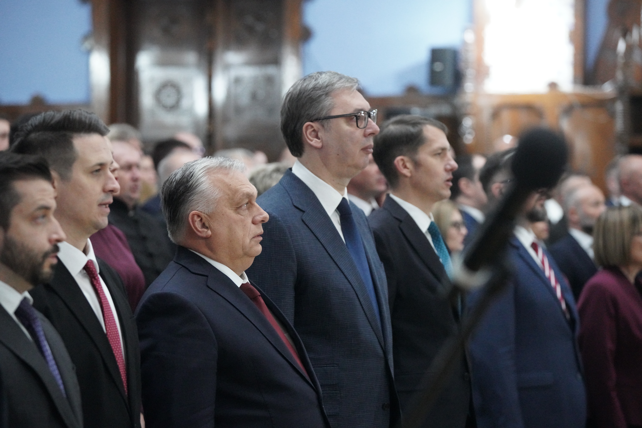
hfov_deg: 15.2
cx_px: 321
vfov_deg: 10.2
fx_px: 2407
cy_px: 214
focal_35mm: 135
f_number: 4
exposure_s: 1/320
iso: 12800
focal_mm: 135
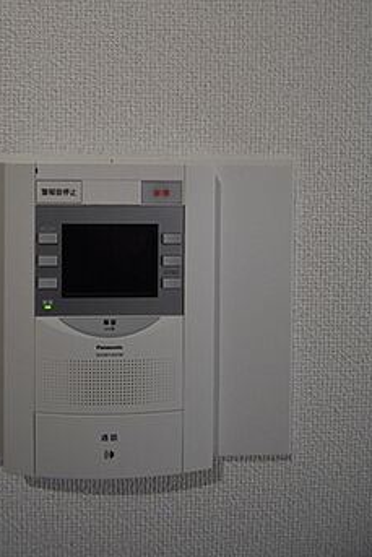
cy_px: 180
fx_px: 325
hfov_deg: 58.0
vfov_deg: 78.2
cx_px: 120
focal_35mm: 21
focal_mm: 10
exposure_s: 1/125
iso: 900
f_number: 3.5
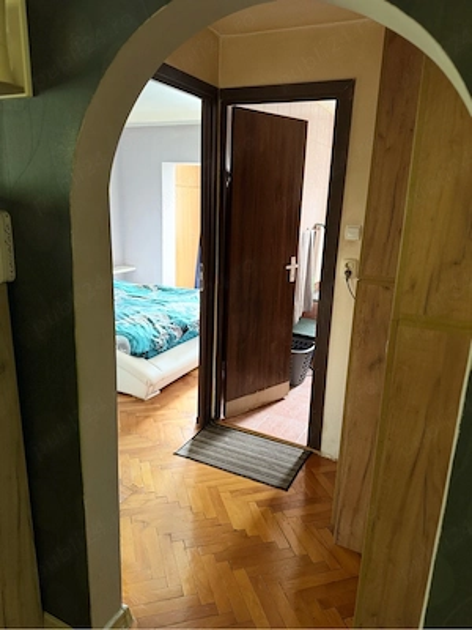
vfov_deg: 71.6
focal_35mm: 24
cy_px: 315
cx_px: 236
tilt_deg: -14.1
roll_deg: -2.5
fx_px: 436
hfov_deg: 56.8
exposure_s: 1/80
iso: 200
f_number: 1.78
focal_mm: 6.76
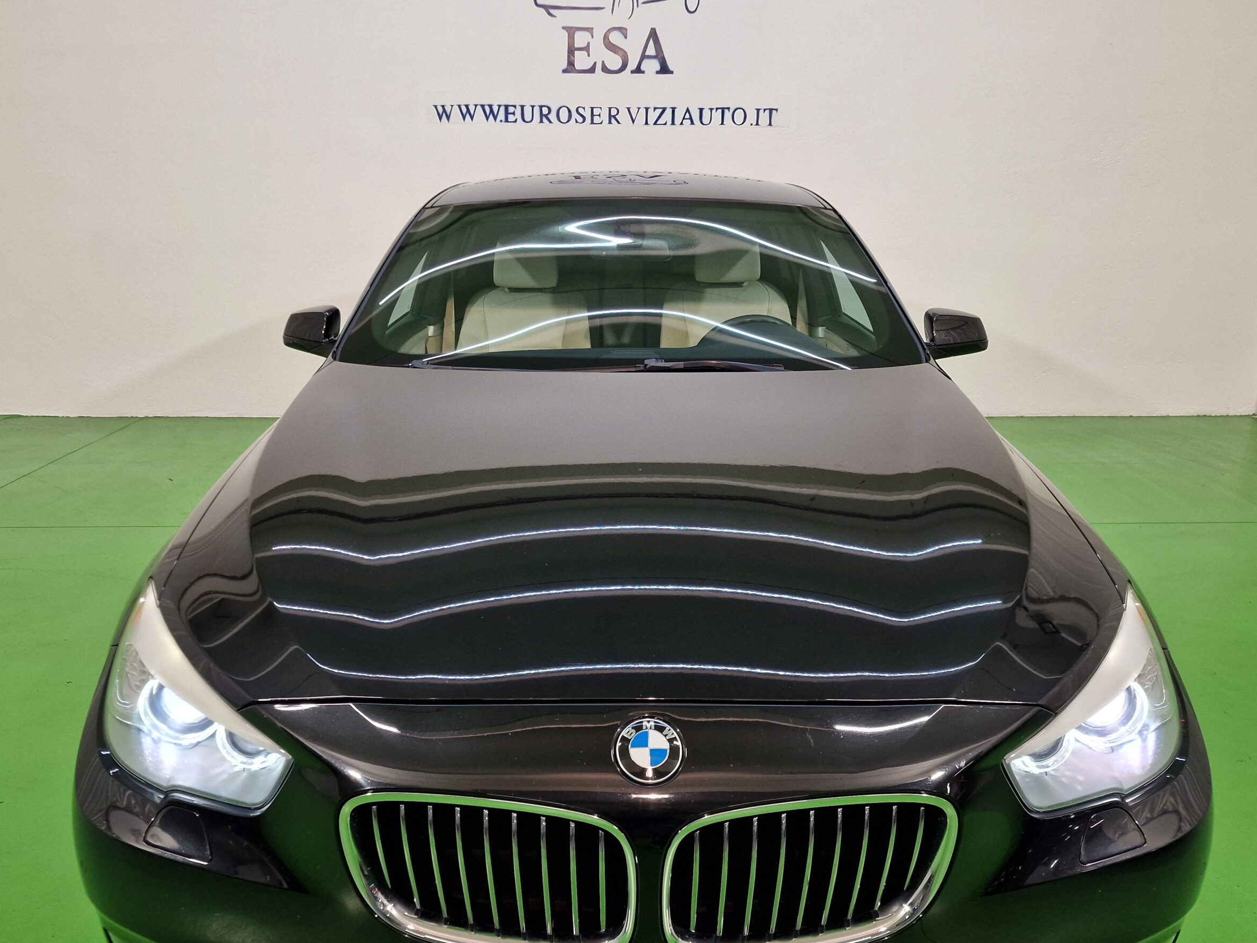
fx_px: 908
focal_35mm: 25
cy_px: 476
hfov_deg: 69.4
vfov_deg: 54.9
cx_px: 600
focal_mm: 6.4
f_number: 1.8
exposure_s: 1/100
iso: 100
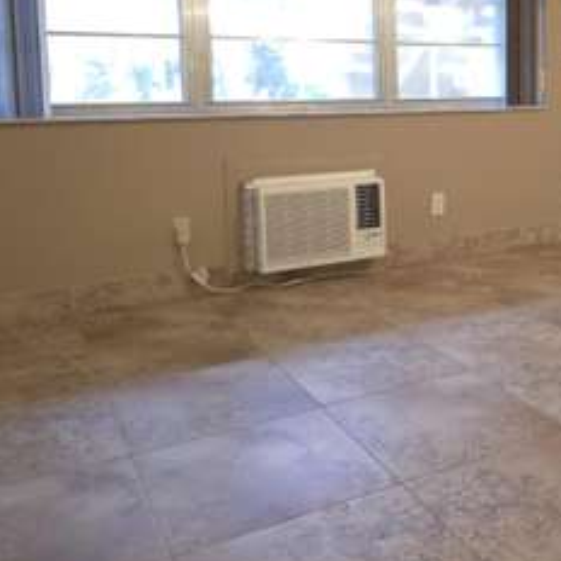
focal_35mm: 42
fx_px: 770
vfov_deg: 39.0
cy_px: 139
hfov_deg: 38.3
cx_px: 462
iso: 800
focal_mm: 6.3
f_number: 1.7
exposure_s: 1/125
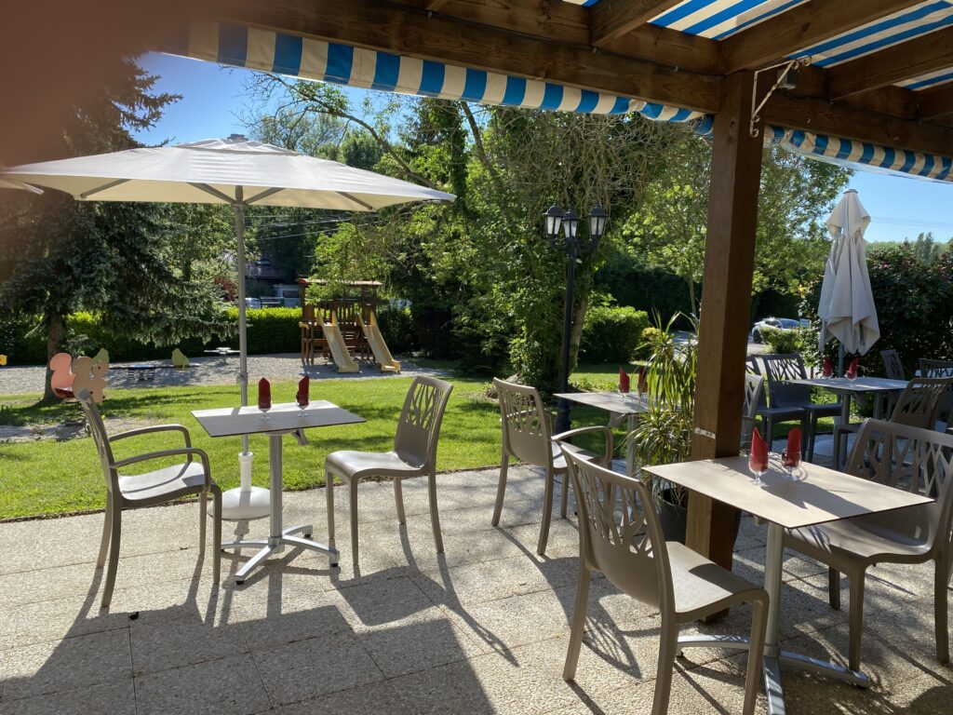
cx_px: 476
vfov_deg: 53.1
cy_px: 358
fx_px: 716
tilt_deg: -6.1
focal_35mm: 26
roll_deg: -2.6
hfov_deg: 67.3
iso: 32
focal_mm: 4.25
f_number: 1.8
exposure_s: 1/1653
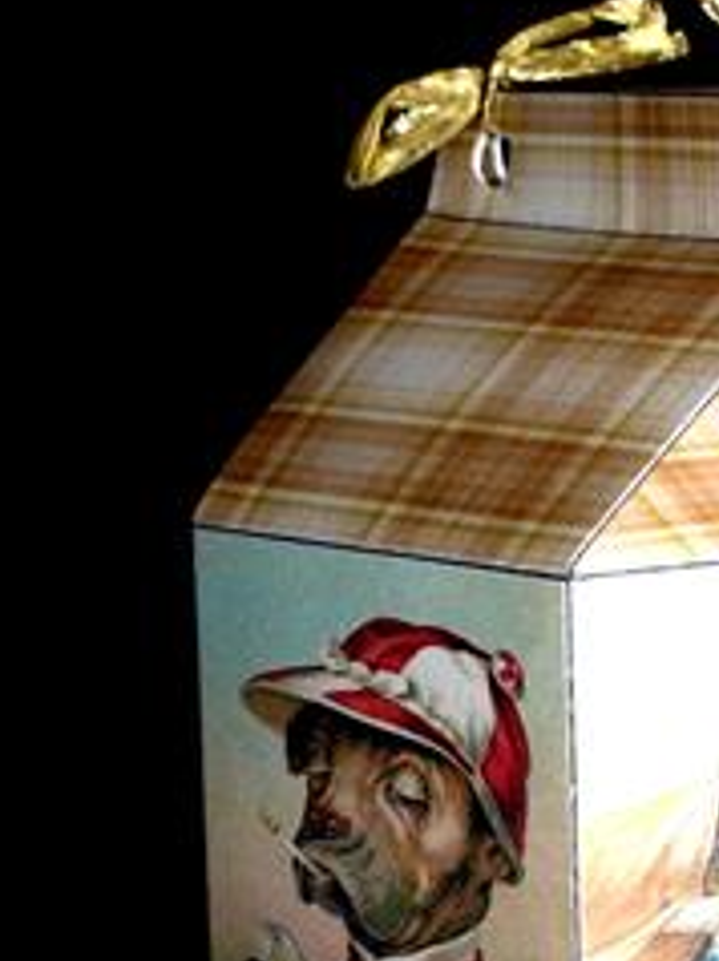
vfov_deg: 16.4
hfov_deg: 12.4
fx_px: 3302
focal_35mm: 119
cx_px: 610
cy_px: 779
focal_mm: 9.7
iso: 100
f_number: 3.9
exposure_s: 1/30
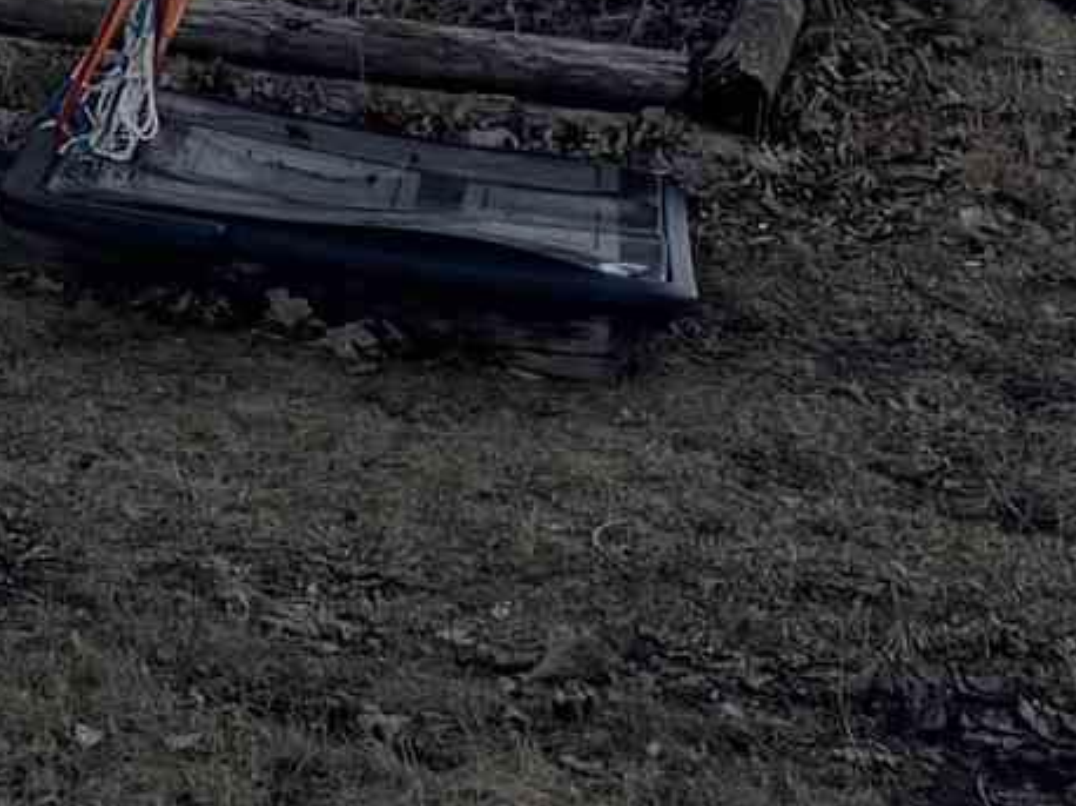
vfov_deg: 7.9
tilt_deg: +5.5
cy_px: -1617
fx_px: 5002
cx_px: -1177
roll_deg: -1.1
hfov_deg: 11.0
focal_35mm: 161
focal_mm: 6.76
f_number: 1.78
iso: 100
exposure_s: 1/5319
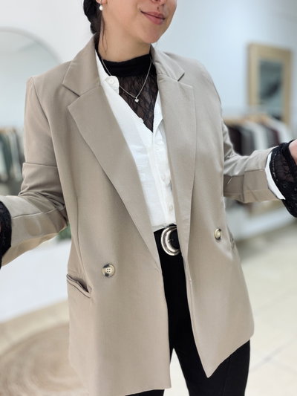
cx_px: 148
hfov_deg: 46.8
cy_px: 198
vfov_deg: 60.0
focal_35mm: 30
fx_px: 343
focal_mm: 2.71
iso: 80
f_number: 1.9
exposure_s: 1/50
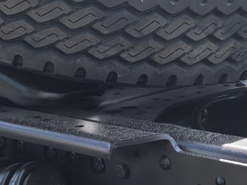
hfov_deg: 16.1
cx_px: 104
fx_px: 870
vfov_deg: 12.1
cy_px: 70
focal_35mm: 122
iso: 50
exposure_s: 1/4785
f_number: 1.4
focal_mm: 5.75
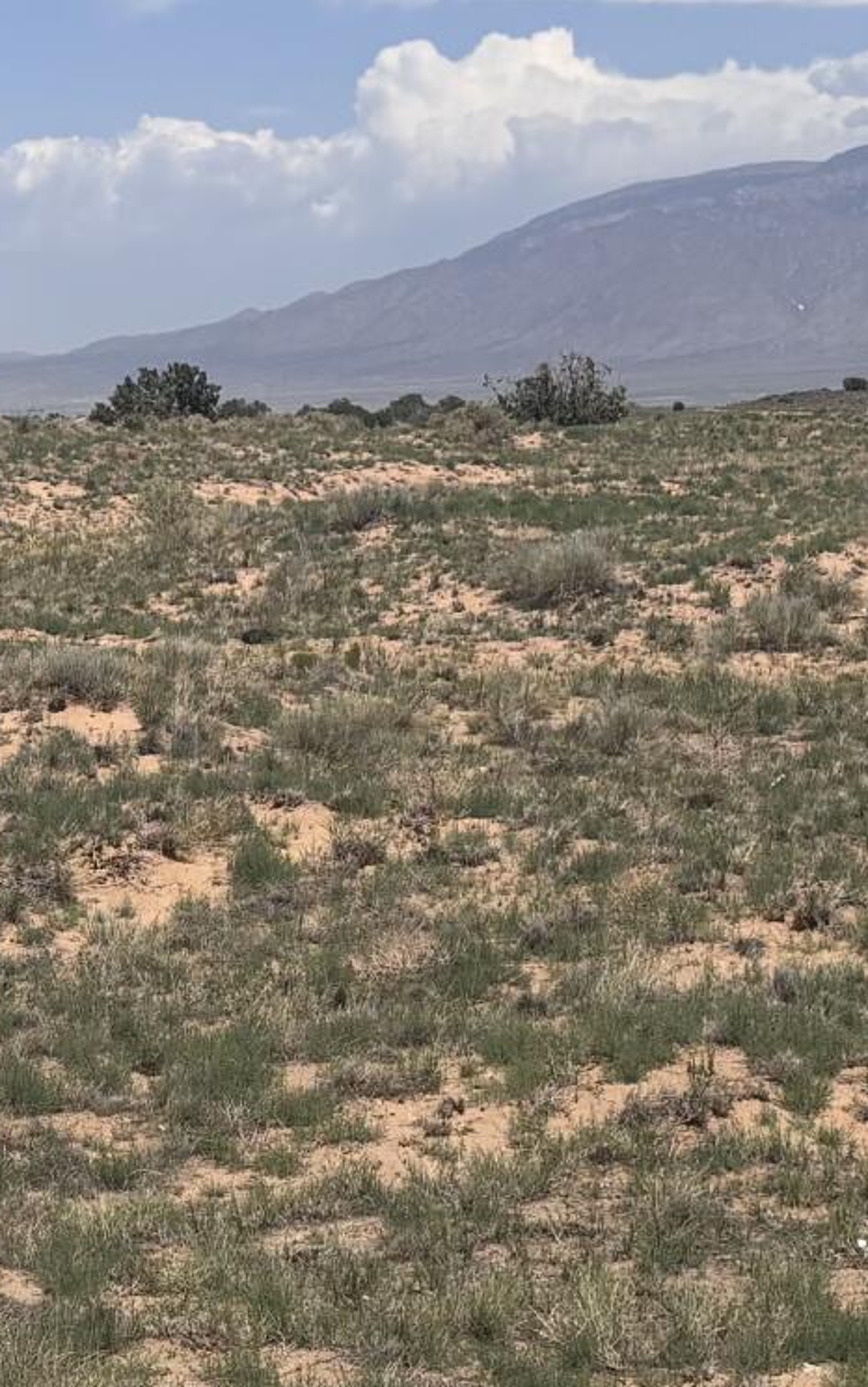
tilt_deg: -8.1
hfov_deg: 11.7
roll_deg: -0.5
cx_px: 34
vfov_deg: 18.6
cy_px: 1080
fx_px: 4199
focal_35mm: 111
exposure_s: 1/5952
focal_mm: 5.96
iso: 50
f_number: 1.6
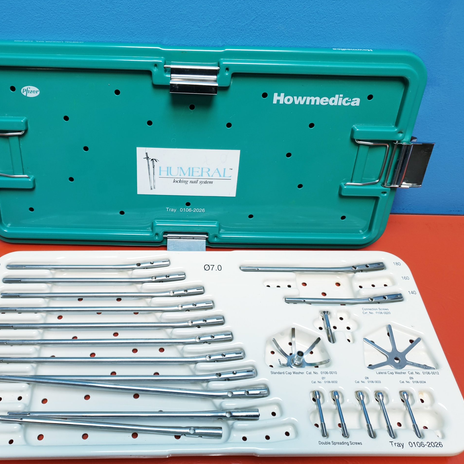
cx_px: 175
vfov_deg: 52.5
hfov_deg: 52.0
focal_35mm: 31
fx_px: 470
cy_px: 232
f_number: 1.5
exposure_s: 1/100
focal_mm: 4.3
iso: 50
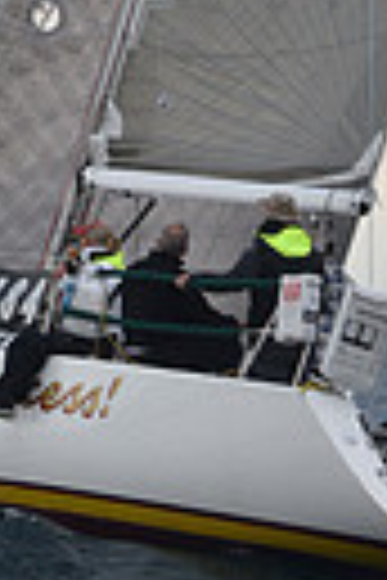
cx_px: 187
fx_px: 5063
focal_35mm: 314
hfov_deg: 4.4
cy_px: -486
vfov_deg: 6.4
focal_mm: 70
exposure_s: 1/640
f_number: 4
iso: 500
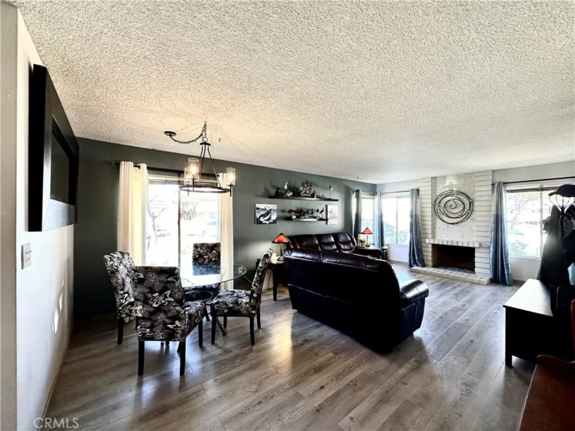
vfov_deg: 85.7
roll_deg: +0.0
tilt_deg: +1.0
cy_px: 216
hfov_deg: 102.1
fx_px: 233
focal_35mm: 14
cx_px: 288
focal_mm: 2.22
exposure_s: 1/120
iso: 200
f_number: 2.2
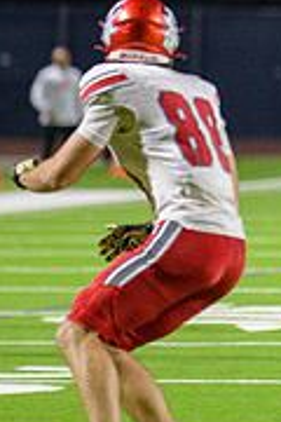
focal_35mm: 628
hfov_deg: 2.2
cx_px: 468
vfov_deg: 3.3
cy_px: 149
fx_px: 7352
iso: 2000
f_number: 2.8
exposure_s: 1/250
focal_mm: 195
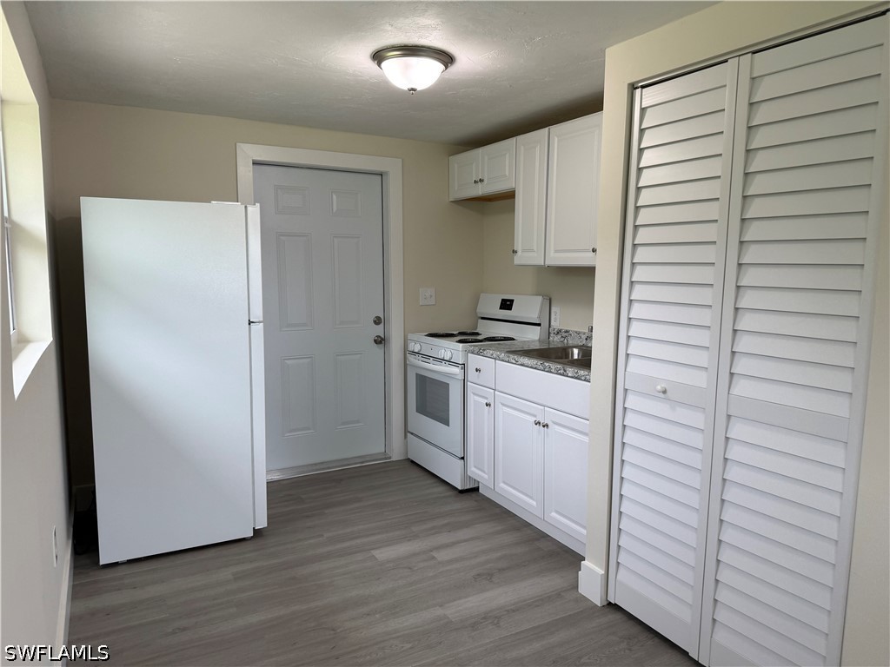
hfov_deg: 71.6
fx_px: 617
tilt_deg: -5.8
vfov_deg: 56.8
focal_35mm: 24
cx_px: 445
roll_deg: -0.9
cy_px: 334
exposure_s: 1/120
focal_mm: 6.76
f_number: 1.78
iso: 100
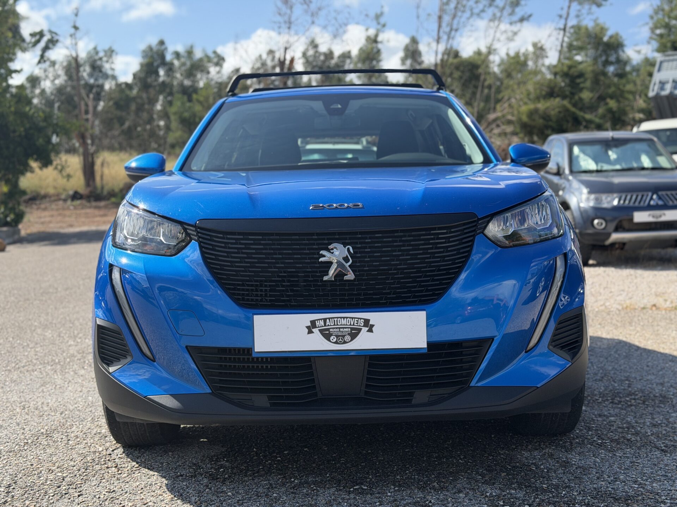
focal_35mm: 48
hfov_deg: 39.7
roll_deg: -2.3
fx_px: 939
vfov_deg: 30.3
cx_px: 338
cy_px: 254
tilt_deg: -1.3
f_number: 1.78
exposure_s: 1/2976
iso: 80
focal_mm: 6.76
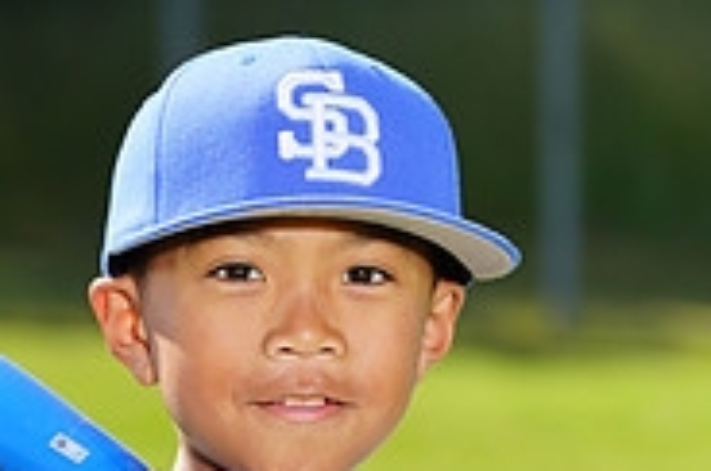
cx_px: 253
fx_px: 10646
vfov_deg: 2.5
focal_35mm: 540
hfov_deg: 3.8
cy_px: 564
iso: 100
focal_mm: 171
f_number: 7.1
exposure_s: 1/250
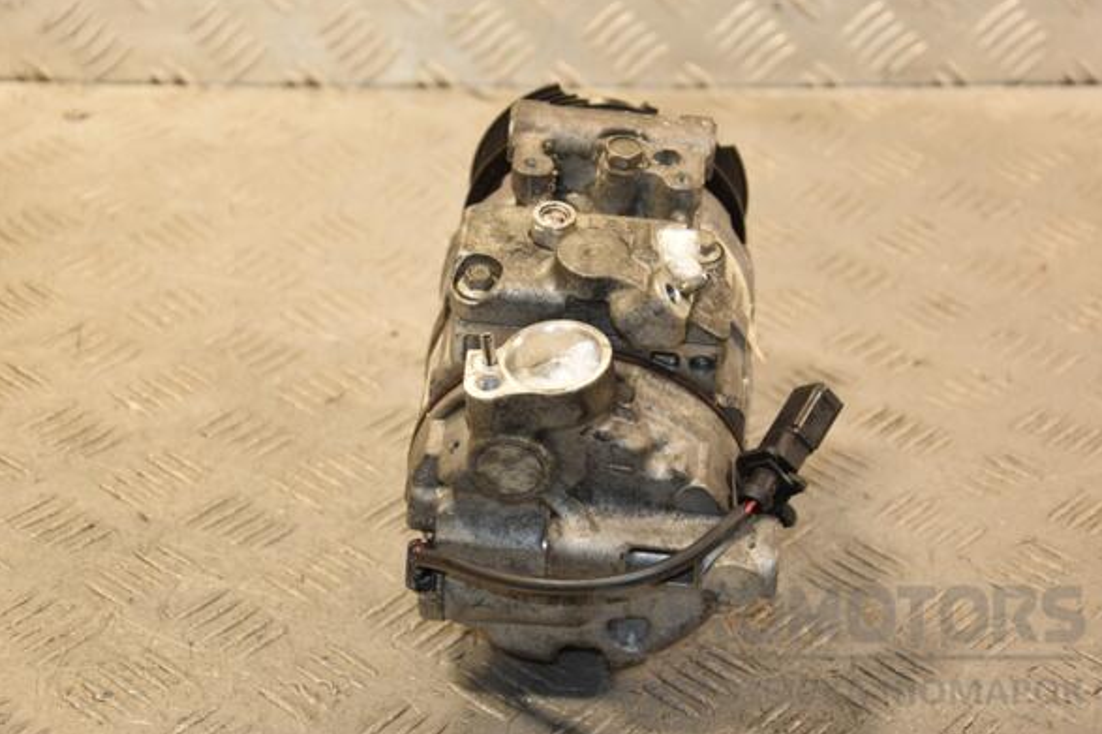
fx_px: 2723
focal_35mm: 89
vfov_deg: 15.4
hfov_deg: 22.9
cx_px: 558
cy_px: 364
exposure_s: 1/200
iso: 800
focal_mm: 58
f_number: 5
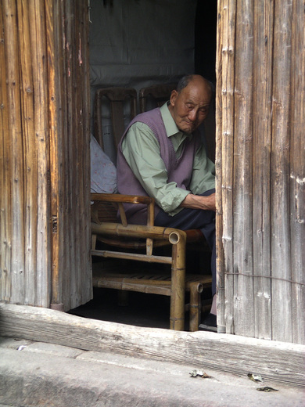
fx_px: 1574
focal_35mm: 134
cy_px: 204
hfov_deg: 11.1
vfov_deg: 14.7
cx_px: 152
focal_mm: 27.8
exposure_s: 1/154
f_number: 4.2
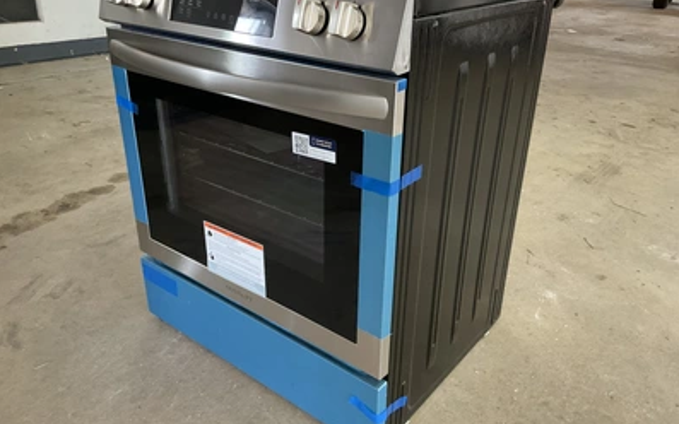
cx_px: 339
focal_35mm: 31
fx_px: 574
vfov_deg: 40.6
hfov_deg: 61.2
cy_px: 202
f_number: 1.8
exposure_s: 1/60
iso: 200
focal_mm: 3
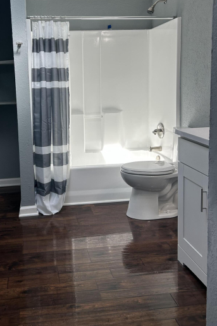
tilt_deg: -6.9
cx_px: 66
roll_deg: +1.6
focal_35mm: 35
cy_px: 118
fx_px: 317
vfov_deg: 53.7
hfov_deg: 37.3
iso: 40
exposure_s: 1/167
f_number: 1.5
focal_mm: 5.7
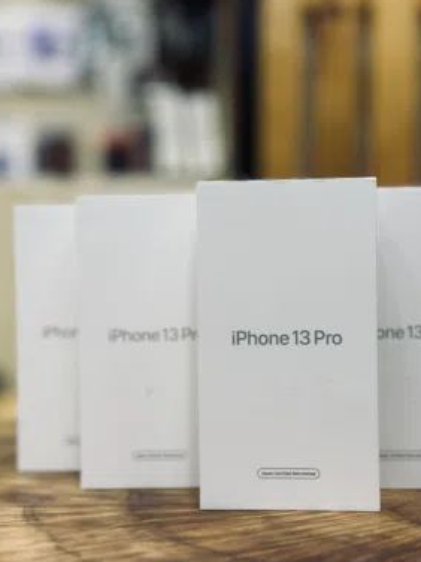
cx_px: 210
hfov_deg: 28.6
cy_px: 290
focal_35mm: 51
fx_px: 827
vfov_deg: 37.5
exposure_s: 1/100
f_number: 1.78
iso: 80
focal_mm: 6.86
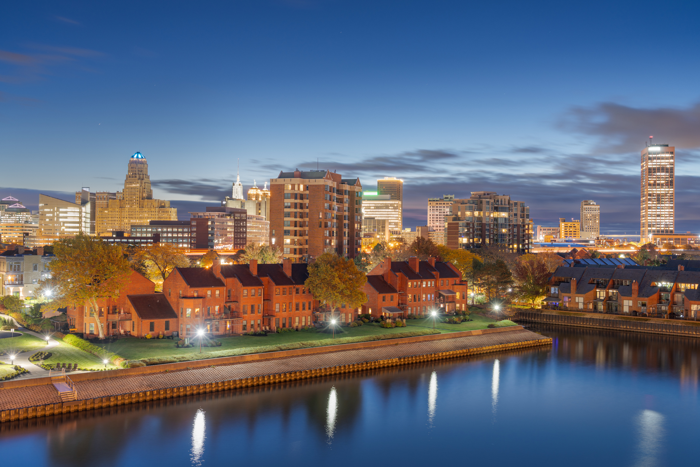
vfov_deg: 38.9
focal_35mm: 34
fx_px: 661
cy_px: 234
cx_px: 350
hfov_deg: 55.8
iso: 100
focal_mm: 34
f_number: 6.3
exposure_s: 75
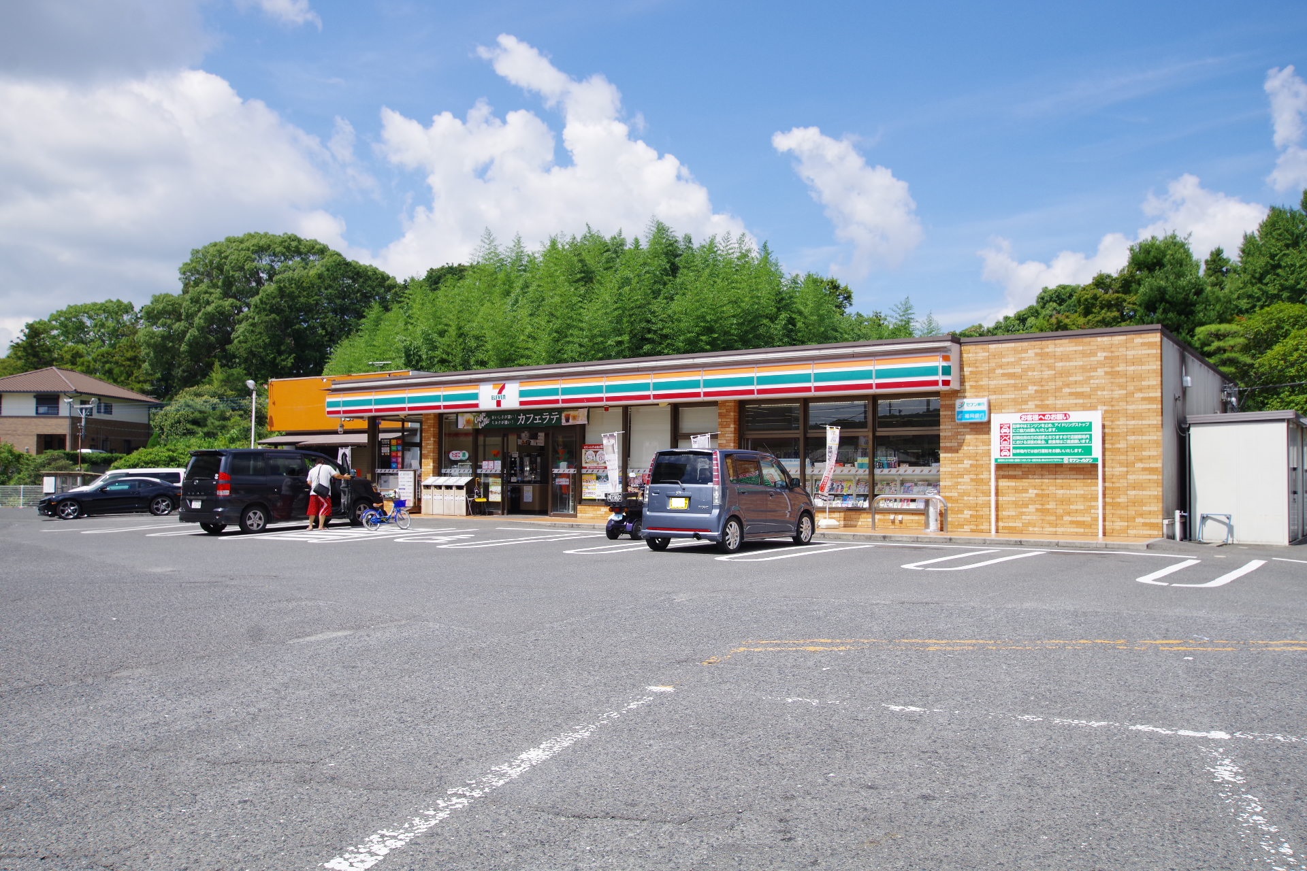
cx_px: 654
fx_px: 1089
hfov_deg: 61.9
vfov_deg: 43.6
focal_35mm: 30
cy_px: 436
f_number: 7.1
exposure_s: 1/400
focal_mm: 20
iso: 200
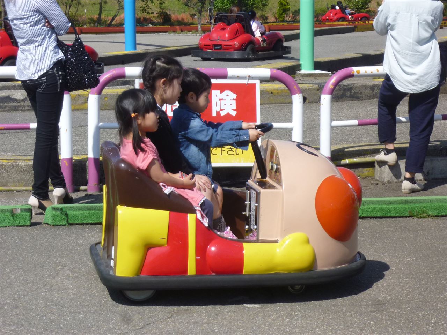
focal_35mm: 105
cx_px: 224
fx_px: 1356
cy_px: 168
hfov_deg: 18.7
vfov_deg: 14.1
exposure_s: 1/800
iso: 160
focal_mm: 18.6
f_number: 5.7
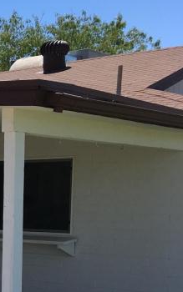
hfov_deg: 12.1
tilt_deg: -3.5
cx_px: -231
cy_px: 247
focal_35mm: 90
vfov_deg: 22.6
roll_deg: -0.6
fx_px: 718
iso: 25
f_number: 2.2
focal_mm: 4.15
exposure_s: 1/1374
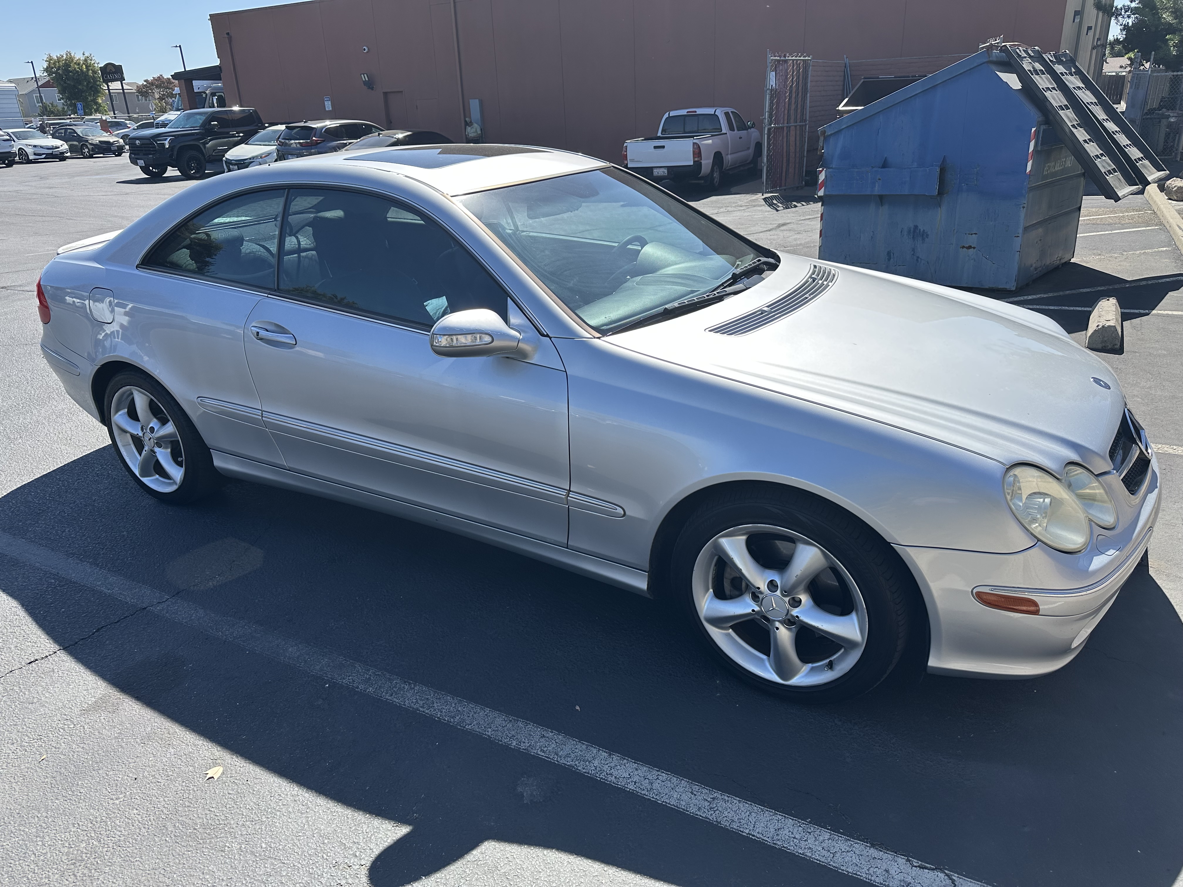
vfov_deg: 56.8
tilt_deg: -22.2
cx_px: 592
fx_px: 820
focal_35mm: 24
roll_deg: +2.6
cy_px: 444
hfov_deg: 71.6
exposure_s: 1/2591
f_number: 1.78
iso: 80
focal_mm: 6.86
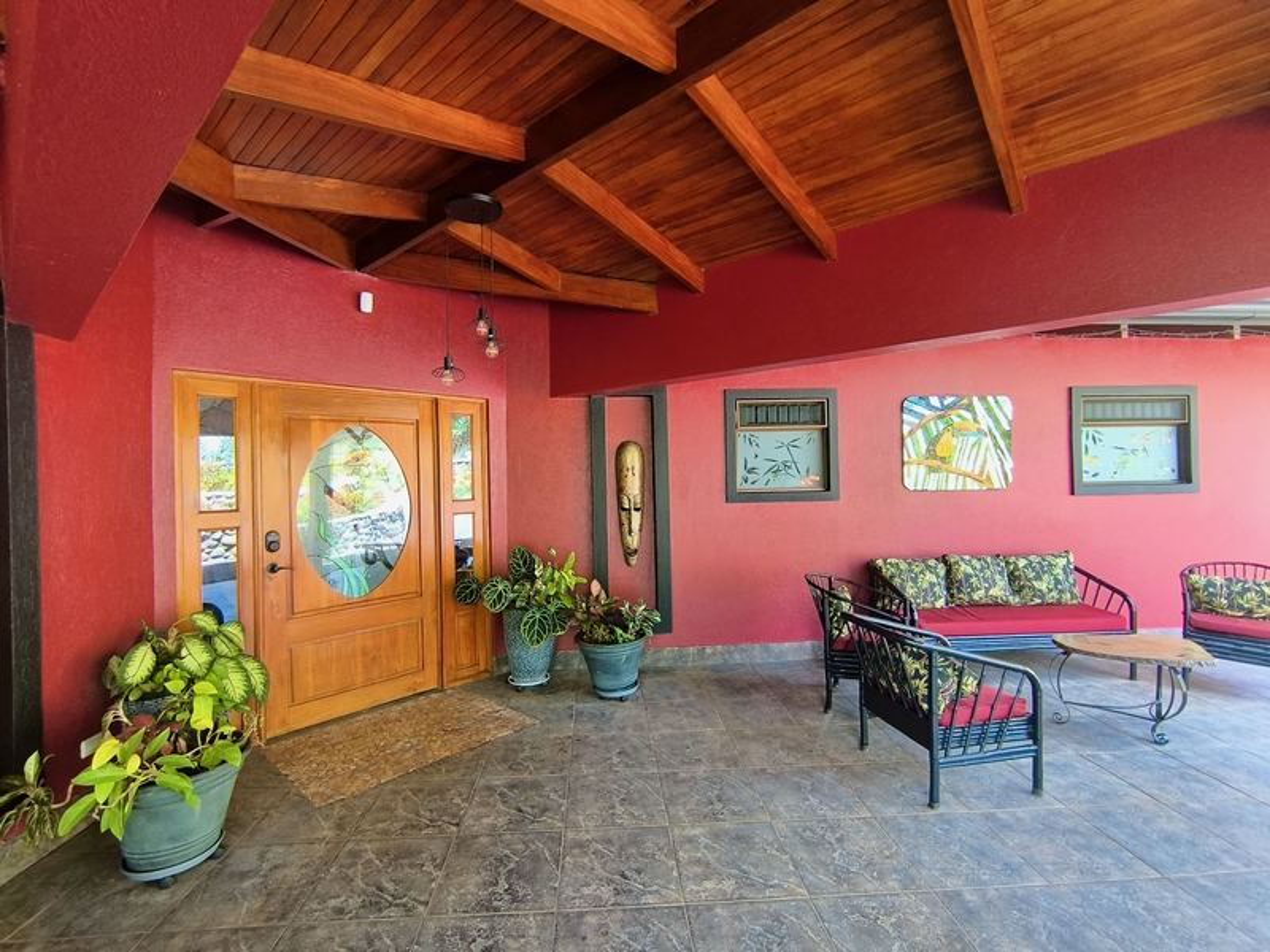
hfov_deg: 94.5
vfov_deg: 78.1
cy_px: 476
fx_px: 587
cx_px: 635
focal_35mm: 16
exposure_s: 1/50
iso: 160
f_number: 2.2
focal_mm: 1.65
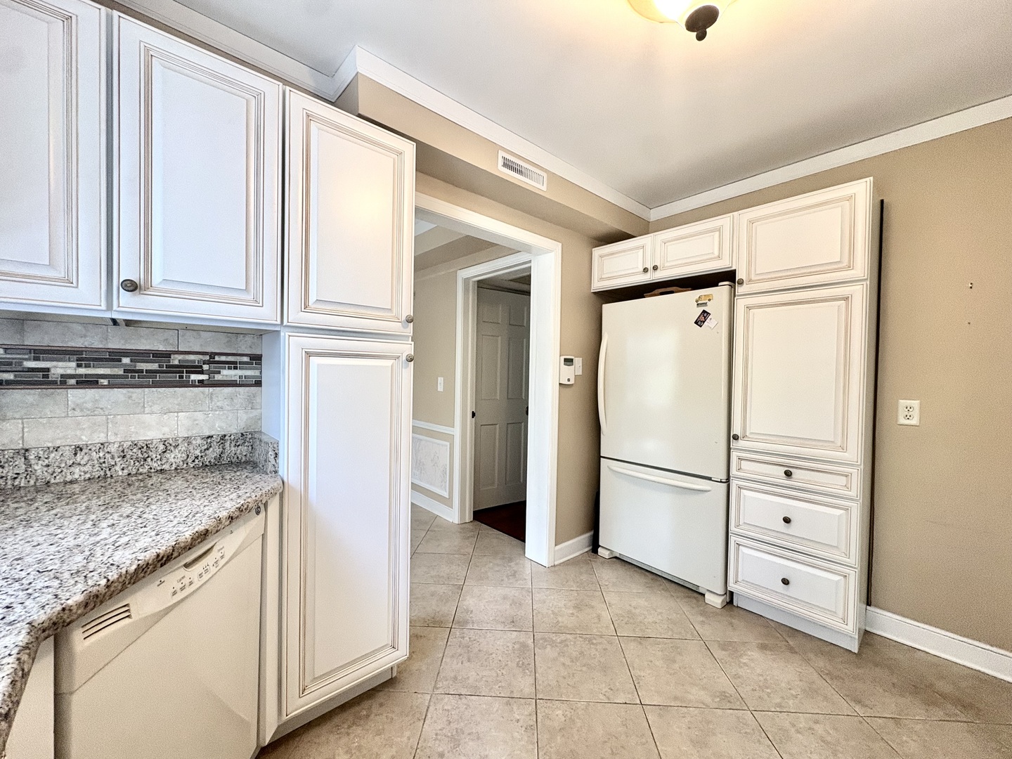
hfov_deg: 102.1
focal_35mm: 14
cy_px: 380
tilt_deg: -1.2
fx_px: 409
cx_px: 506
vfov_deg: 85.7
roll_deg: -1.0
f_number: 2.2
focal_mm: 2.22
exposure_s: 1/120
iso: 200
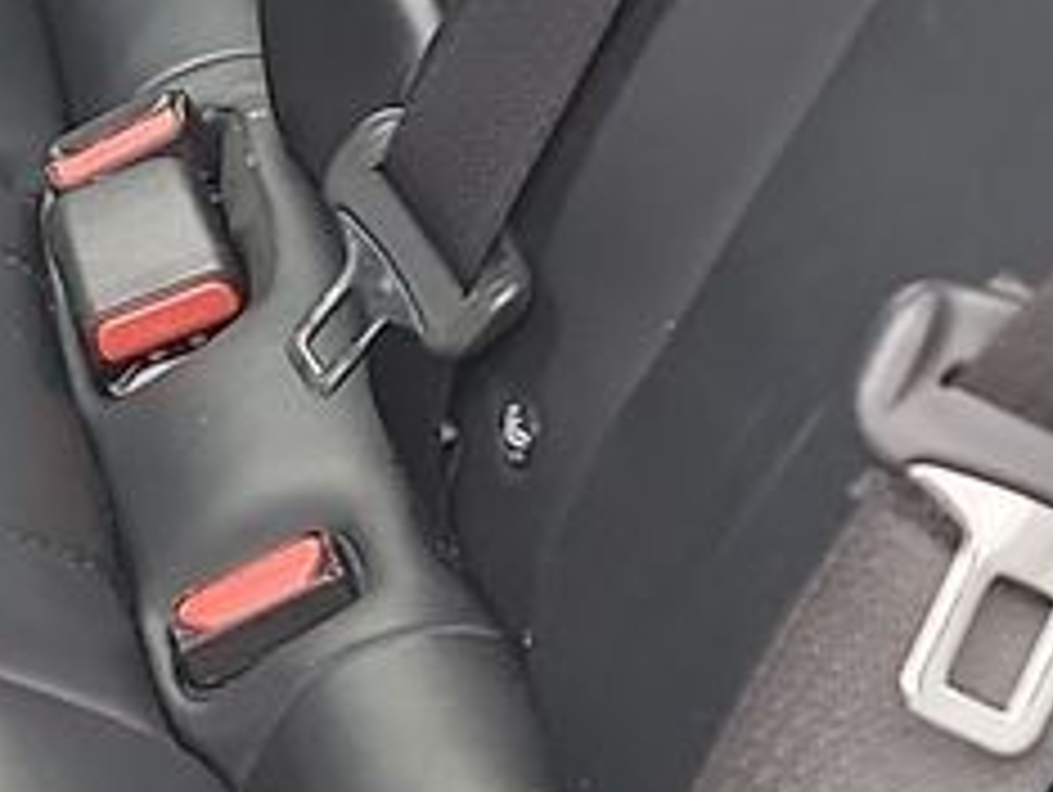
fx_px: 4994
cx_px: -765
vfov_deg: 8.9
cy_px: -194
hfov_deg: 11.3
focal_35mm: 164
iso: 166
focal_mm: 6.7
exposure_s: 1/59
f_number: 1.8
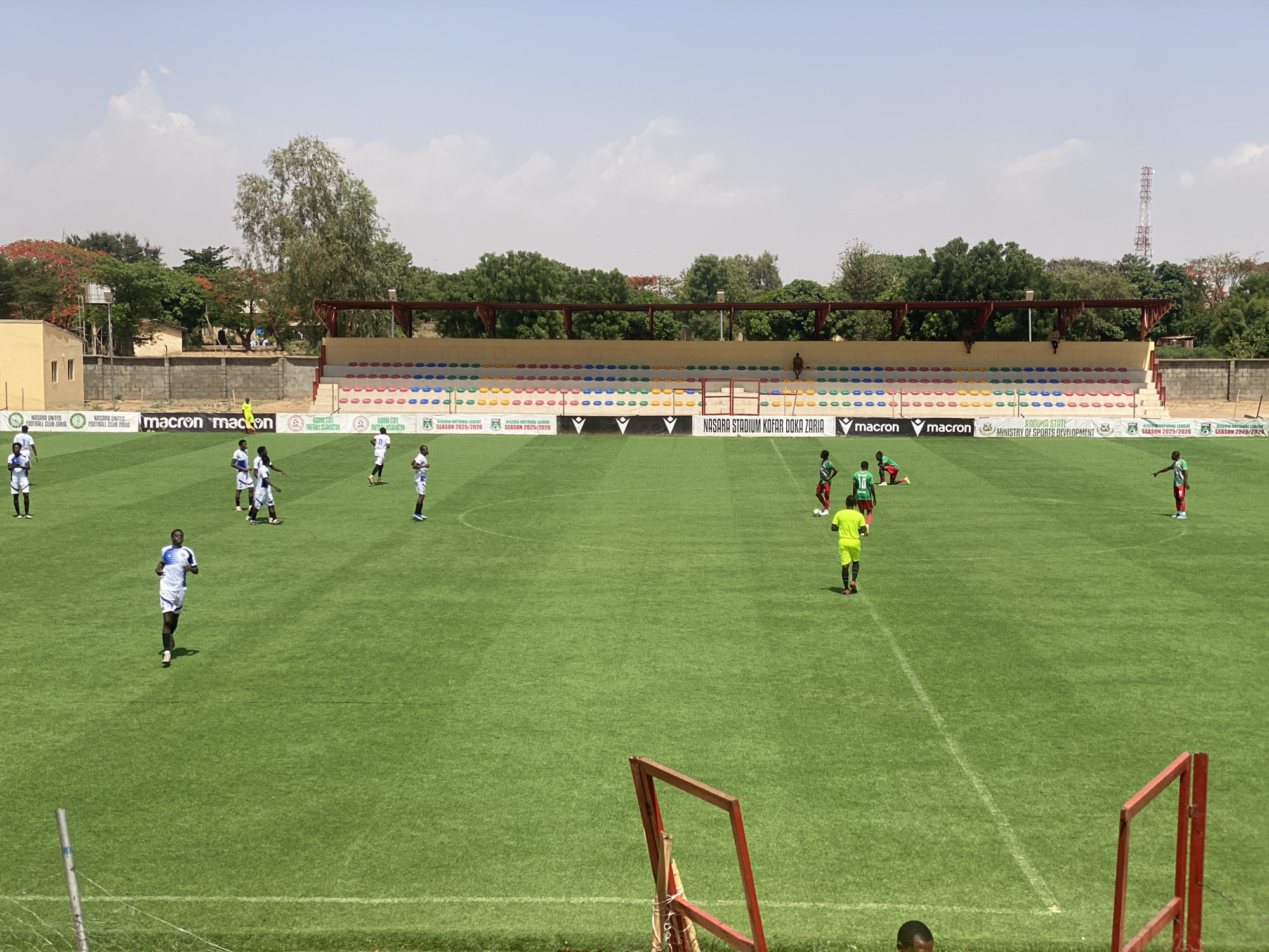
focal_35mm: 52
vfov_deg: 28.0
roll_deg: +2.0
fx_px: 1906
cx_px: 634
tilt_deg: -5.4
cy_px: 476
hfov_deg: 36.8
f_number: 2
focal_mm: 6
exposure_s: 1/1916
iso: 20
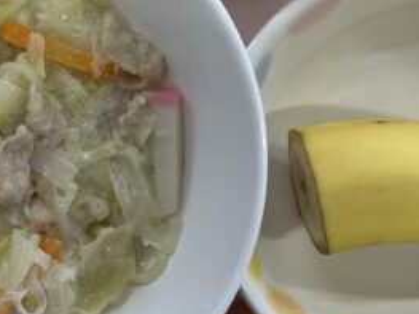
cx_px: 46
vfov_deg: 19.1
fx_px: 920
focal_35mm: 76
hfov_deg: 24.9
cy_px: 49
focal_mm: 5.1
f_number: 1.6
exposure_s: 1/129
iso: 32
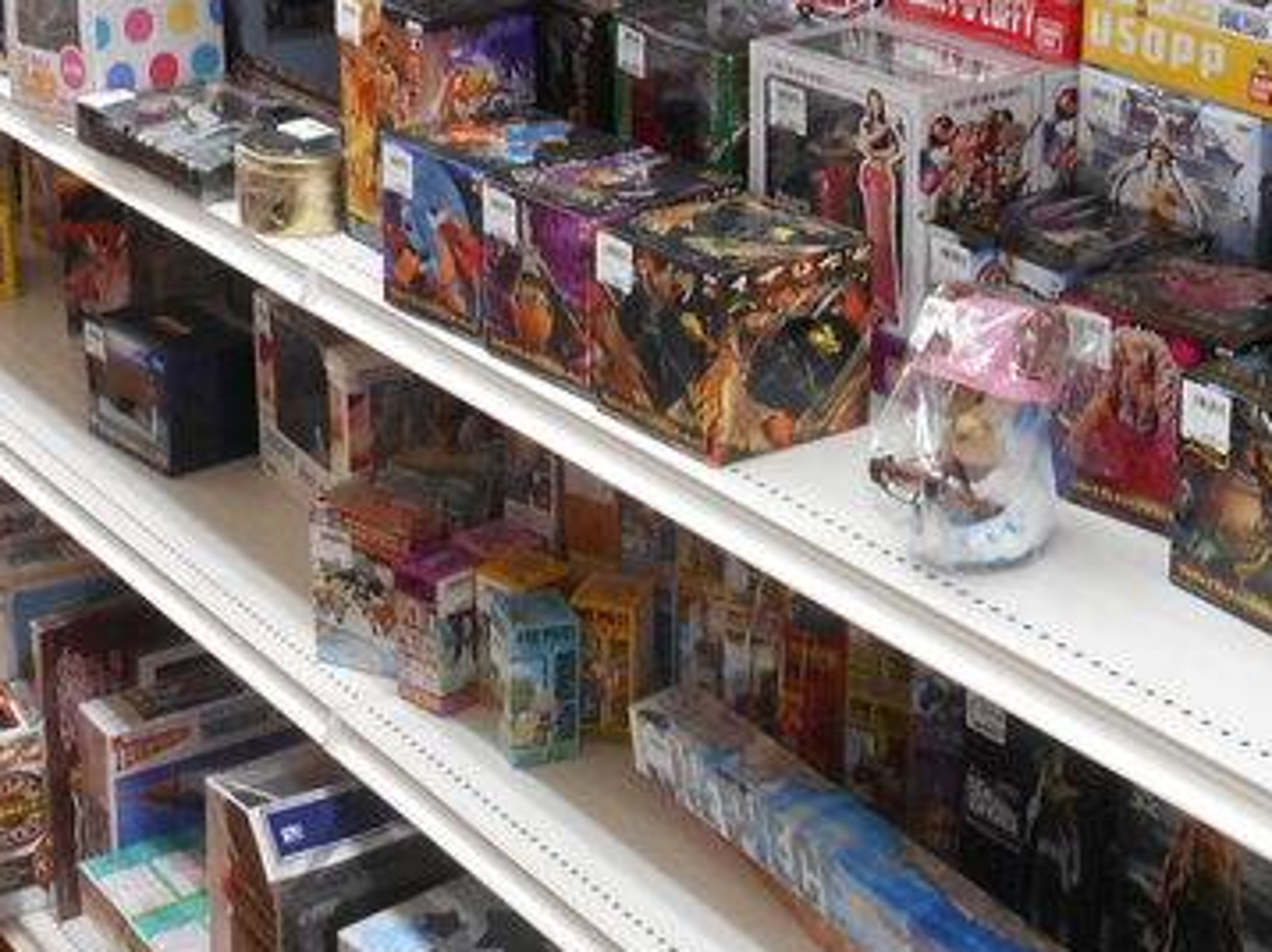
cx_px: 629
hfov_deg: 25.0
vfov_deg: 18.5
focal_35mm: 78
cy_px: 59
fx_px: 2864
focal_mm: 5.5
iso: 200
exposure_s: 1/30
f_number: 3.6
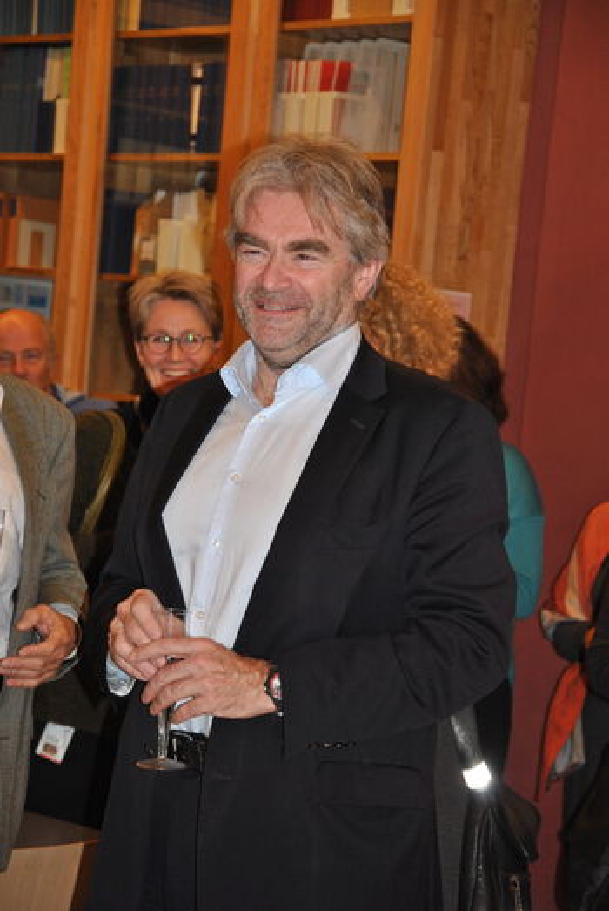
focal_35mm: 120
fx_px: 3037
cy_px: 456
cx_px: 304
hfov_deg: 11.5
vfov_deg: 17.0
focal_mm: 80
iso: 400
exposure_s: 1/60
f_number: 5.3
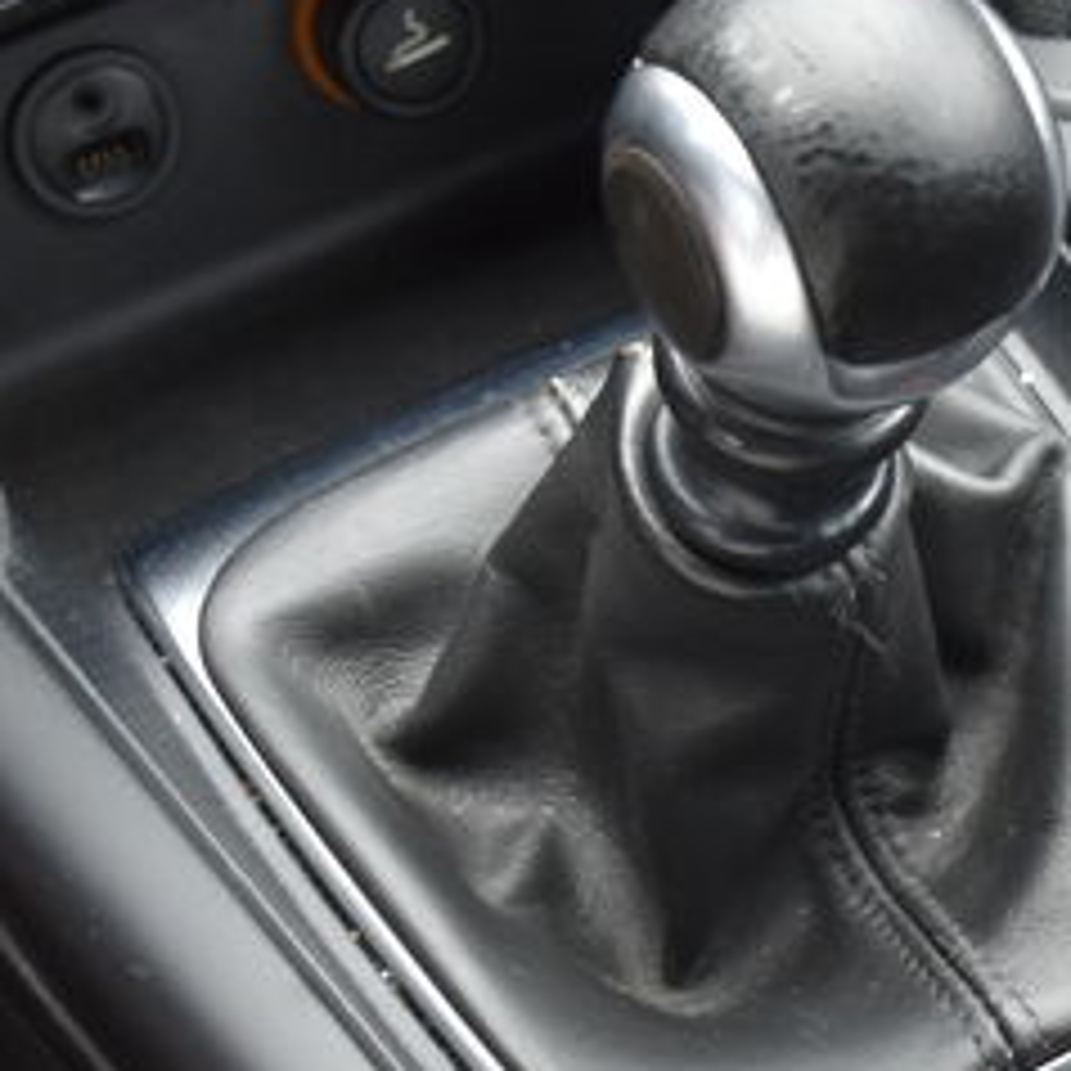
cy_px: 610
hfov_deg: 15.9
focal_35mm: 107
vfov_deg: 16.3
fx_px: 3745
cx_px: 1134
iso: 400
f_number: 4
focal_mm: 20
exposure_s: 1/60
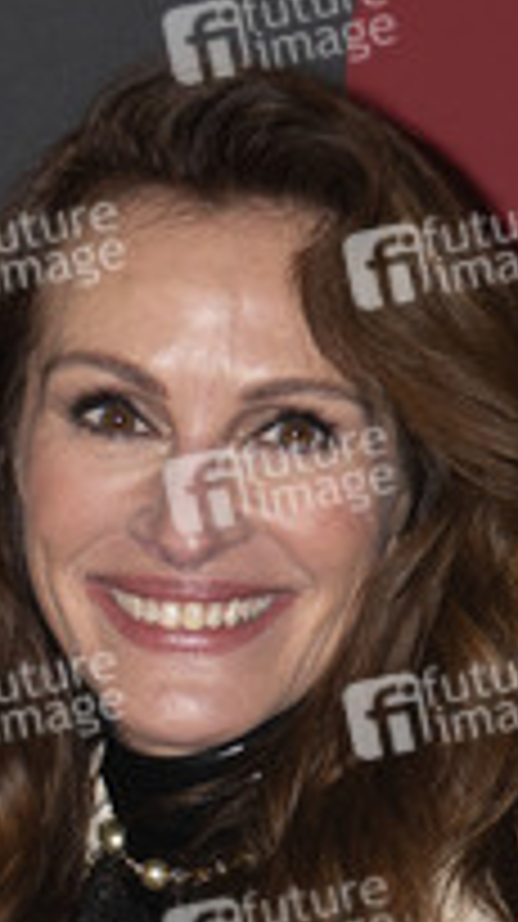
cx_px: -110
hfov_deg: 5.7
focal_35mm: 212
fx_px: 5187
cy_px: 594
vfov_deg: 10.2
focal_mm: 92
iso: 400
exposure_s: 1/200
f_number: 5
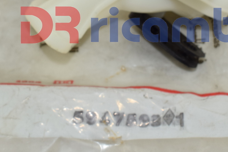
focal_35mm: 108
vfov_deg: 12.6
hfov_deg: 18.9
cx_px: 148
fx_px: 684
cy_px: 25
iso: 160
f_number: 14
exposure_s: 1/40
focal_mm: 40
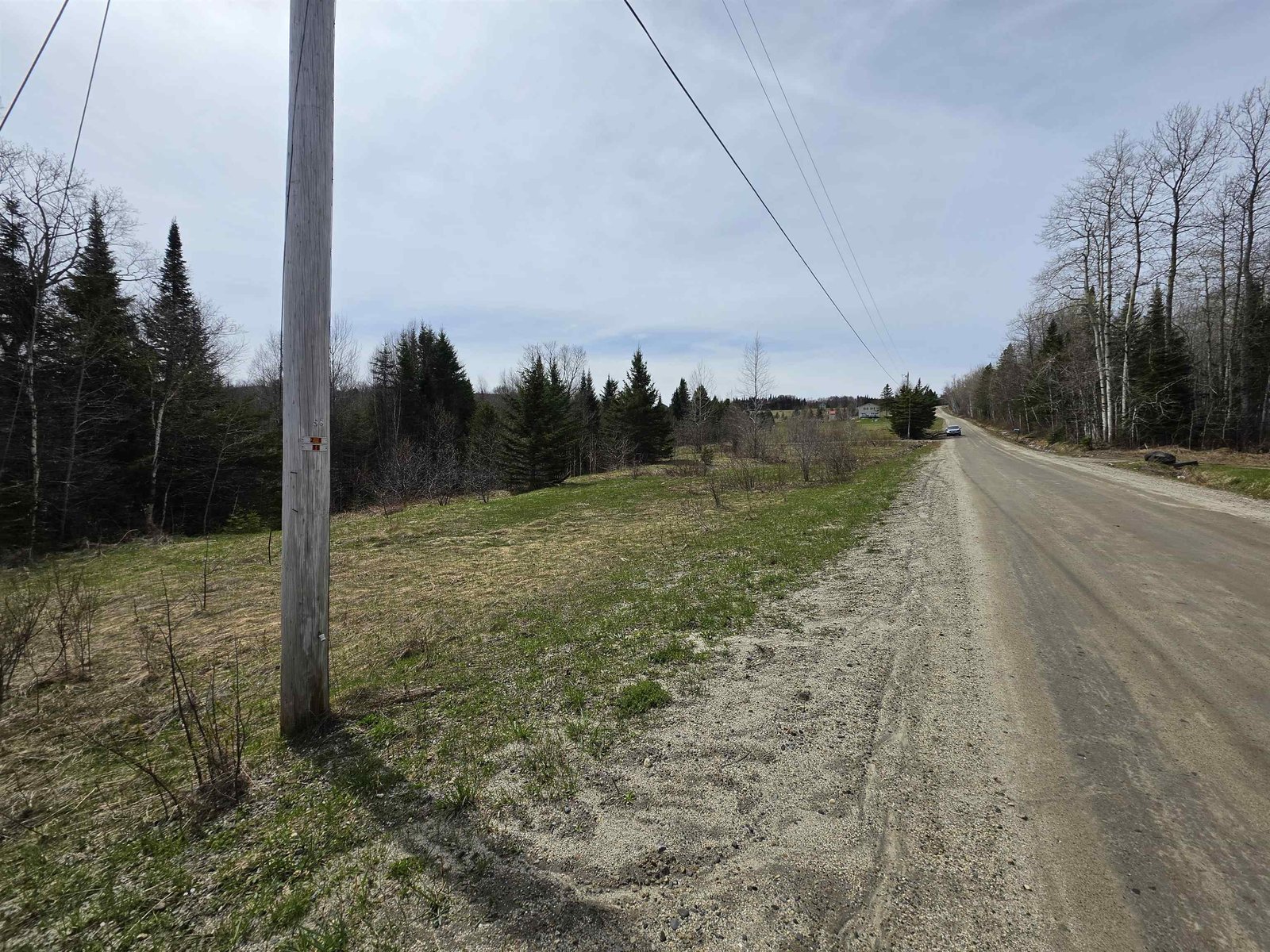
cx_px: 635
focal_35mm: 13
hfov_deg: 106.2
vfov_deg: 89.9
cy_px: 476
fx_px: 477
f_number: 1.9
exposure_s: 1/3255
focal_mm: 2.2
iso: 32
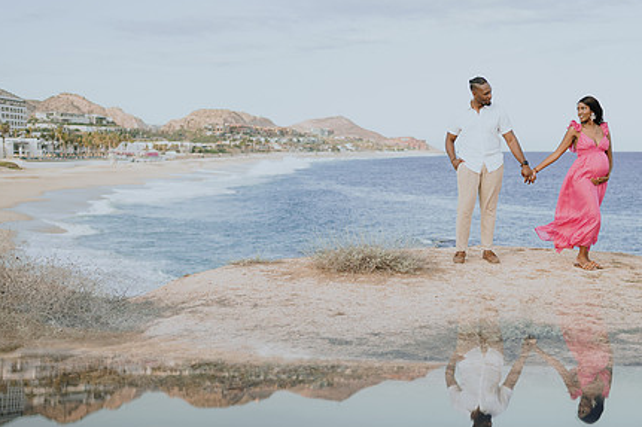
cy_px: 244
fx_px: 856
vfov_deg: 28.0
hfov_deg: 40.8
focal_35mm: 48
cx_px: 406
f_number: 1.8
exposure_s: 1/640
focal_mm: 35
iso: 50
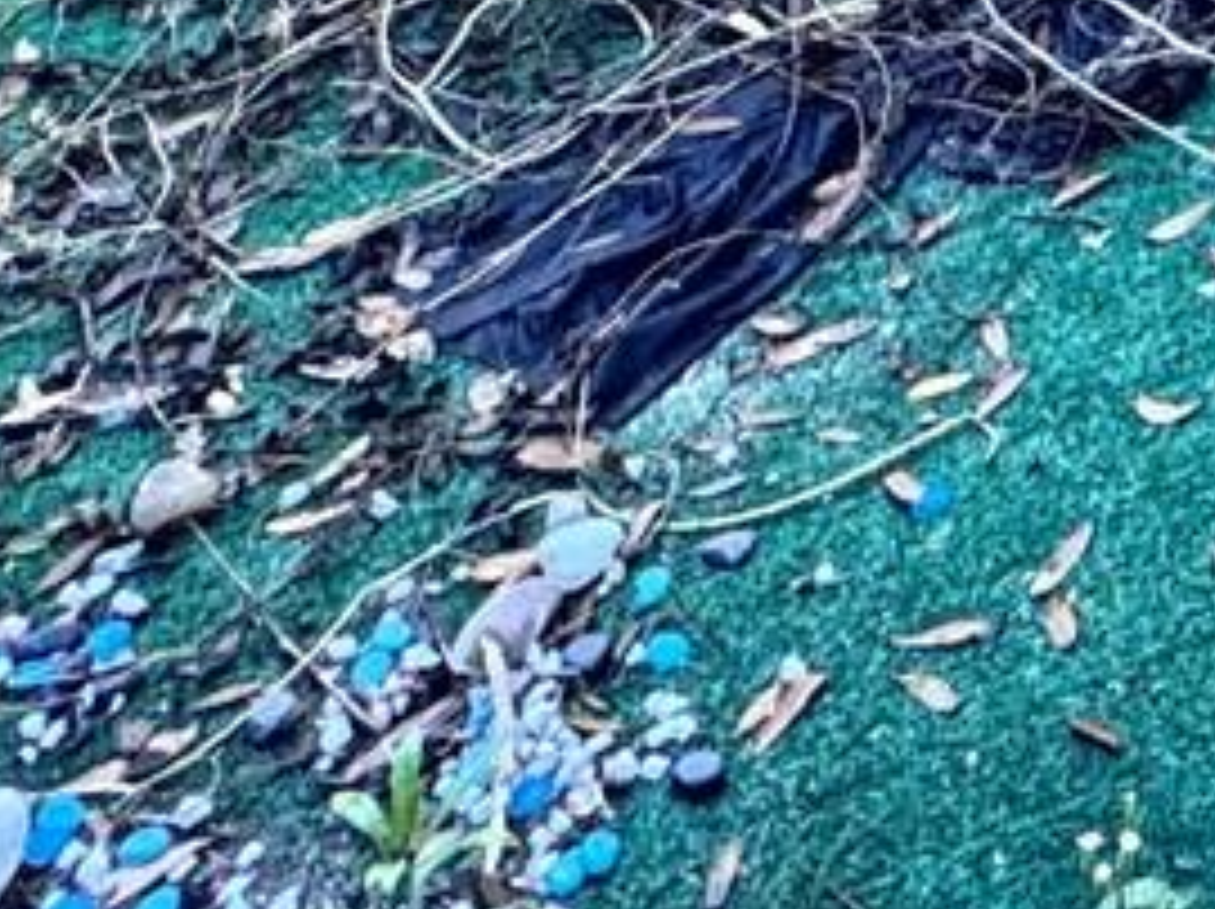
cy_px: -1764
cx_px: 2182
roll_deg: -1.5
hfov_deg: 18.5
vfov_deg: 11.3
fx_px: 2911
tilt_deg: -0.6
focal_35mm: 83
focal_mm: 2.22
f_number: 2.2
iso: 40
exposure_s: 1/131
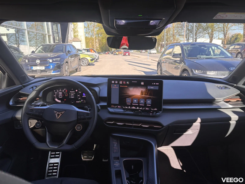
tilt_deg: -13.2
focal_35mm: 26
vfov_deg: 53.1
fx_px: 184
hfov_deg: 67.3
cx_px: 122
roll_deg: +1.7
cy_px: 92
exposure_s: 1/285
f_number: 1.6
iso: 50
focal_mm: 5.96
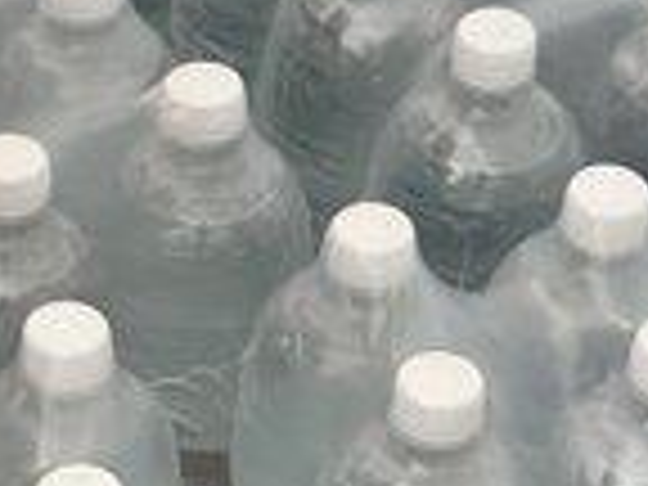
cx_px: 207
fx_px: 4006
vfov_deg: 6.9
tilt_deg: -46.0
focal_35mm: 214
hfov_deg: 9.2
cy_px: 612
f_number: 2.8
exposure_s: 1/99
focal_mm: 9
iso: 125
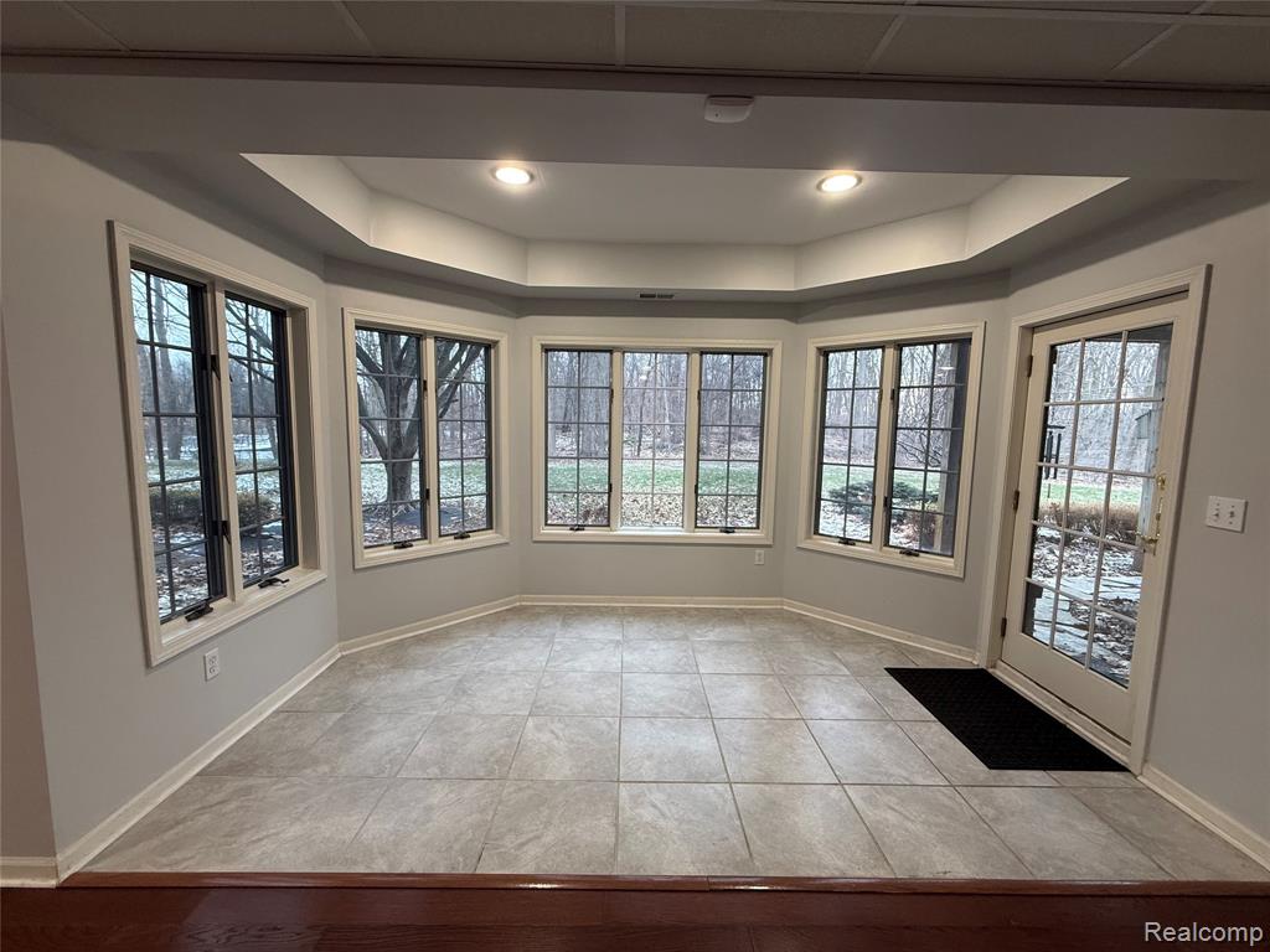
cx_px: 635
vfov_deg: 85.7
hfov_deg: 102.1
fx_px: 514
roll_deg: -0.9
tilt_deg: -5.7
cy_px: 476
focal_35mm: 14
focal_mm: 2.22
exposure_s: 1/120
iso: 200
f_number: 2.2
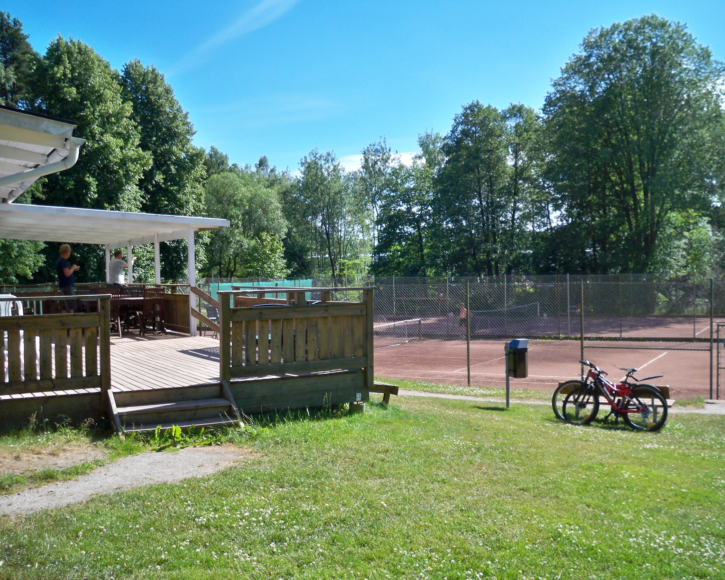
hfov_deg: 49.0
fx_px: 794
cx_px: 387
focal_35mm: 37
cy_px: 291
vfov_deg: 40.1
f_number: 3.1
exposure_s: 1/640
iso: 80
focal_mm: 6.3
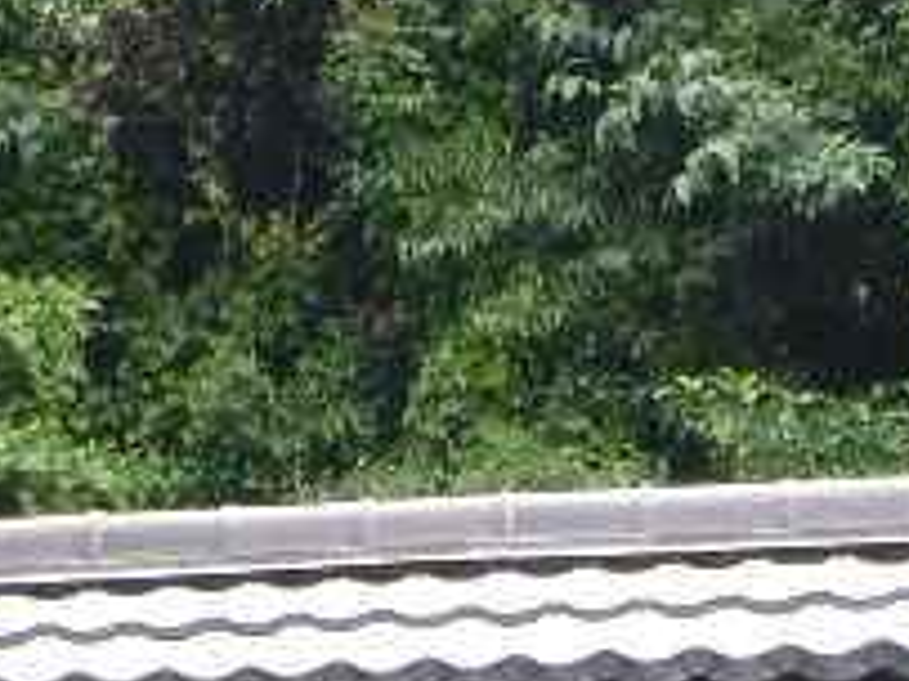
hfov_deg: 10.8
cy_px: 1156
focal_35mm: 182
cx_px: 896
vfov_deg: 7.9
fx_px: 4776
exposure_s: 1/60
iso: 160
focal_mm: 6.4
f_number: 4.4
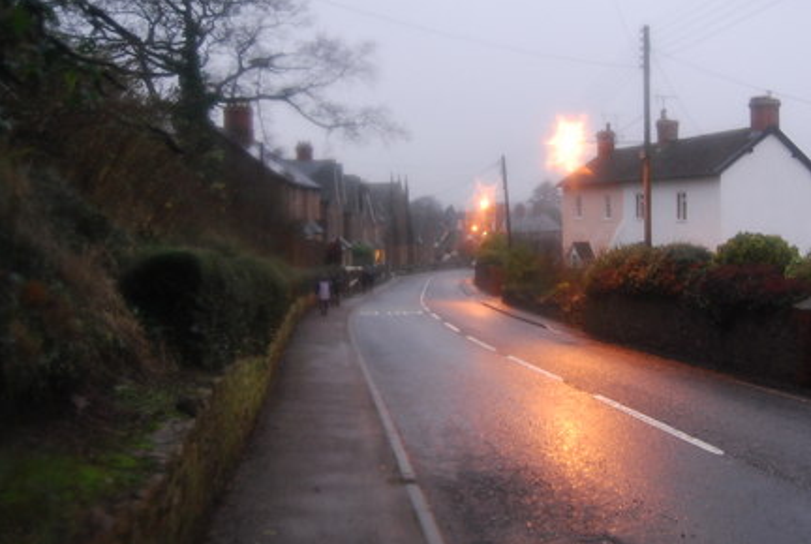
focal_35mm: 40
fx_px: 903
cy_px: 233
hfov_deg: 47.7
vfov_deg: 33.5
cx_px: 526
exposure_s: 1/8
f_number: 3.5
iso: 800
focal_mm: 18
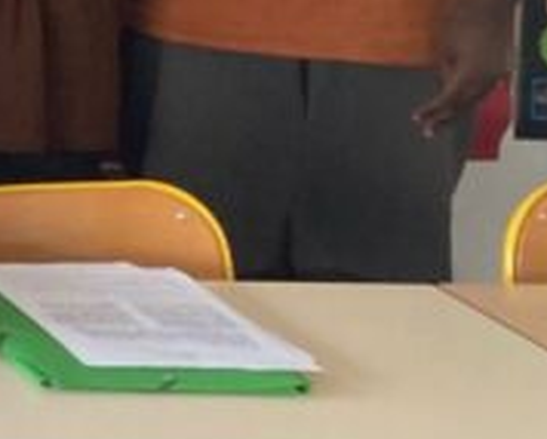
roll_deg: -0.6
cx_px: -1017
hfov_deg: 9.8
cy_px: -126
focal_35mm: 157
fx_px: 2546
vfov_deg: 9.7
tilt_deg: -10.0
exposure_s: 1/92
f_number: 1.8
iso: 80
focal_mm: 3.99
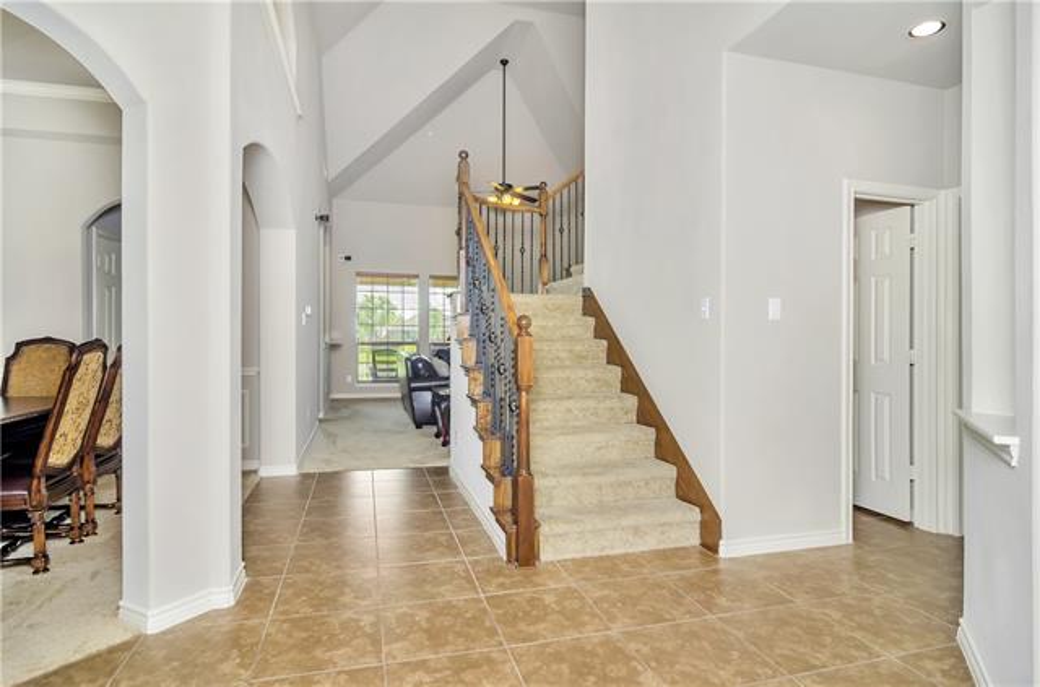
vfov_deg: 67.1
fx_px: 519
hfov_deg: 90.2
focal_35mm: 18
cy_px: 344
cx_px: 520
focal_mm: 12
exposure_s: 1/200
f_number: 4
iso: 200
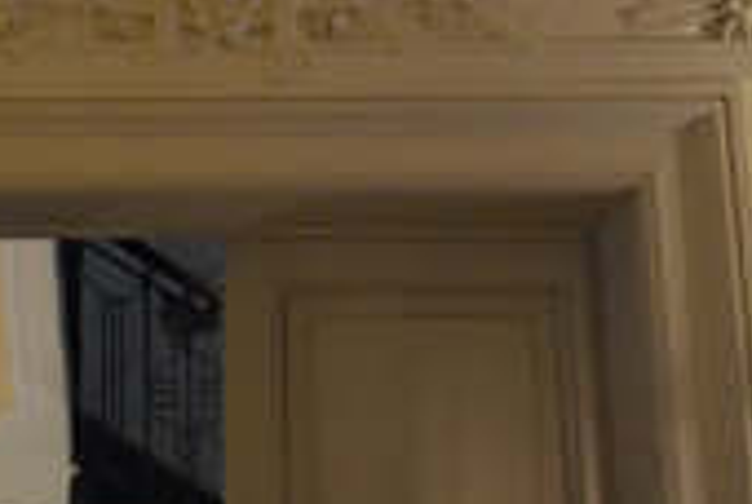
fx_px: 1845
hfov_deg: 22.8
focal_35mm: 88
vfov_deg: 15.4
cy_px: 55
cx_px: 190
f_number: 4
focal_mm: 25
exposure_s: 1/250
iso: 3200
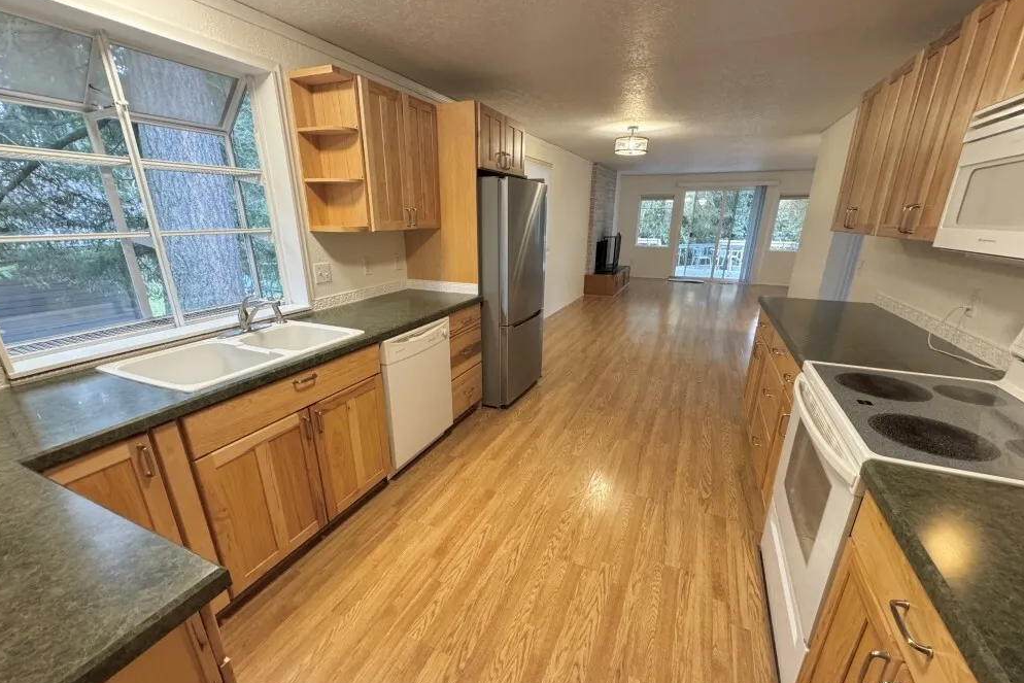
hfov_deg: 100.4
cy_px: 368
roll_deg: +0.1
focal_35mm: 15
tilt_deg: -21.0
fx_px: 427
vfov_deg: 77.2
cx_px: 514
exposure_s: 1/60
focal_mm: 2.22
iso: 320
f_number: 2.2
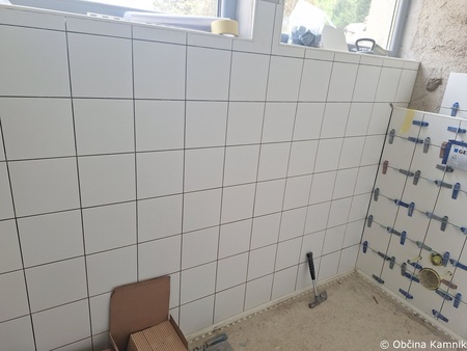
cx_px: 234
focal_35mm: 23
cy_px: 176
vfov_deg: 58.9
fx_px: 310
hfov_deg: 73.9
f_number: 1.8
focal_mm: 5.54
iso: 40
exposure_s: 1/121
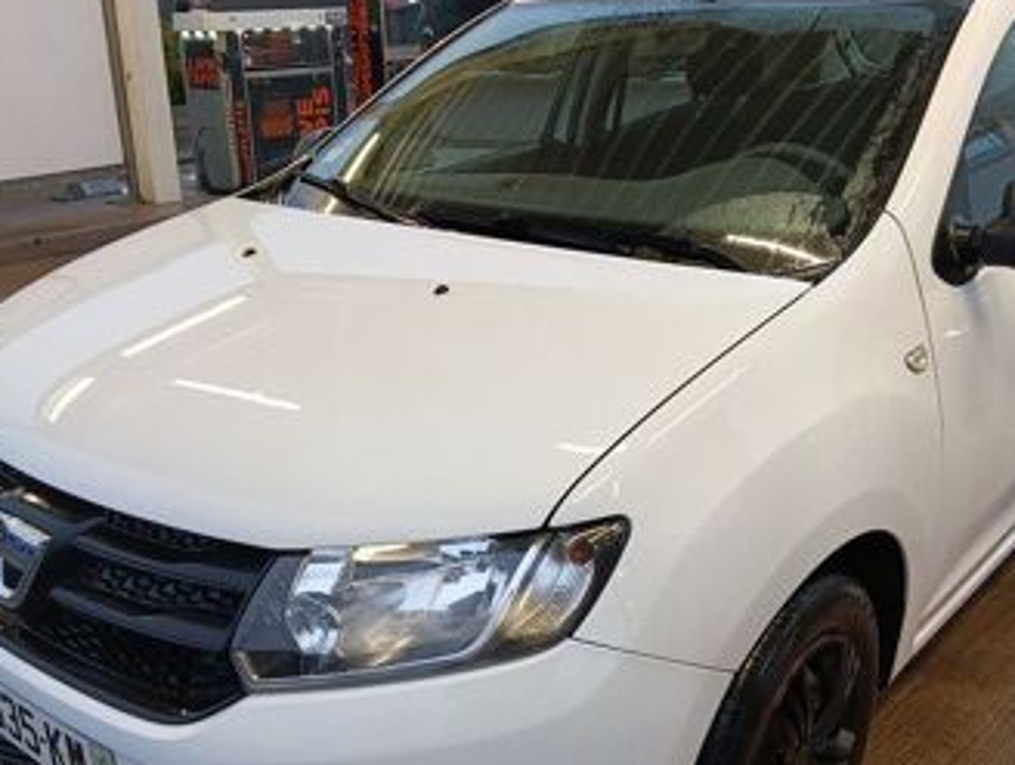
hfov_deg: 48.9
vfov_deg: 37.7
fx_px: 1116
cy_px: 441
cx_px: 498
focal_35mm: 38
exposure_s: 1/50
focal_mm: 3.96
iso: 234
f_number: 1.8
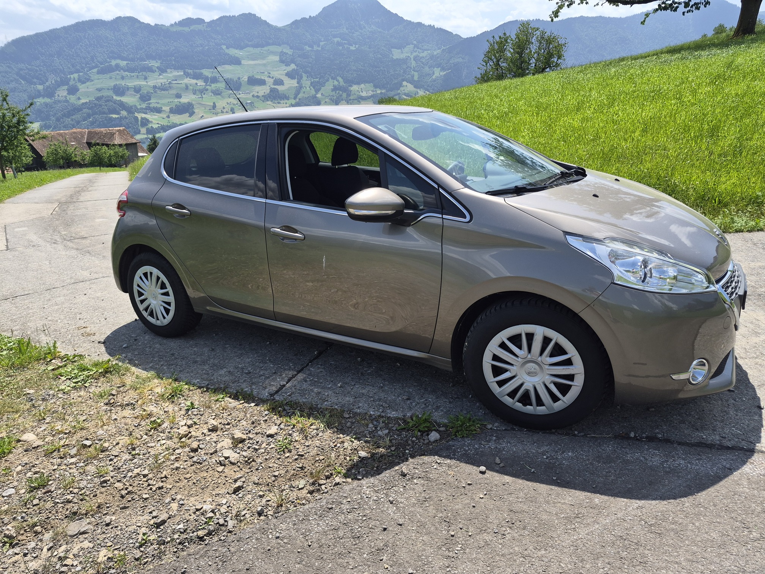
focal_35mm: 23
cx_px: 382
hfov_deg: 73.9
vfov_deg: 58.9
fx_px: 508
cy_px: 287
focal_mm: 5.4
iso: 80
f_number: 1.8
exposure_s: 1/4208
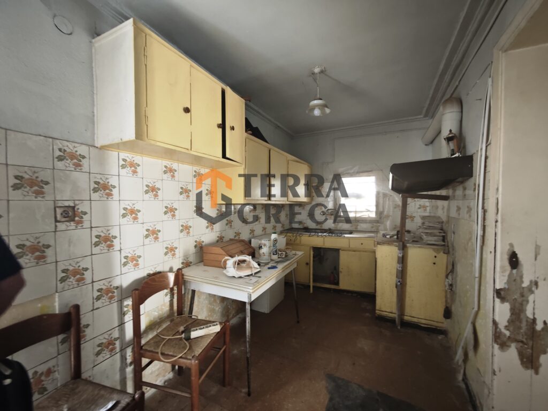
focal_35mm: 14
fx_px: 222
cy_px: 206
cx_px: 274
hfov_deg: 102.1
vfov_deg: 85.7
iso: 1250
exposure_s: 1/23.9
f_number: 2.2
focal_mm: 2.16
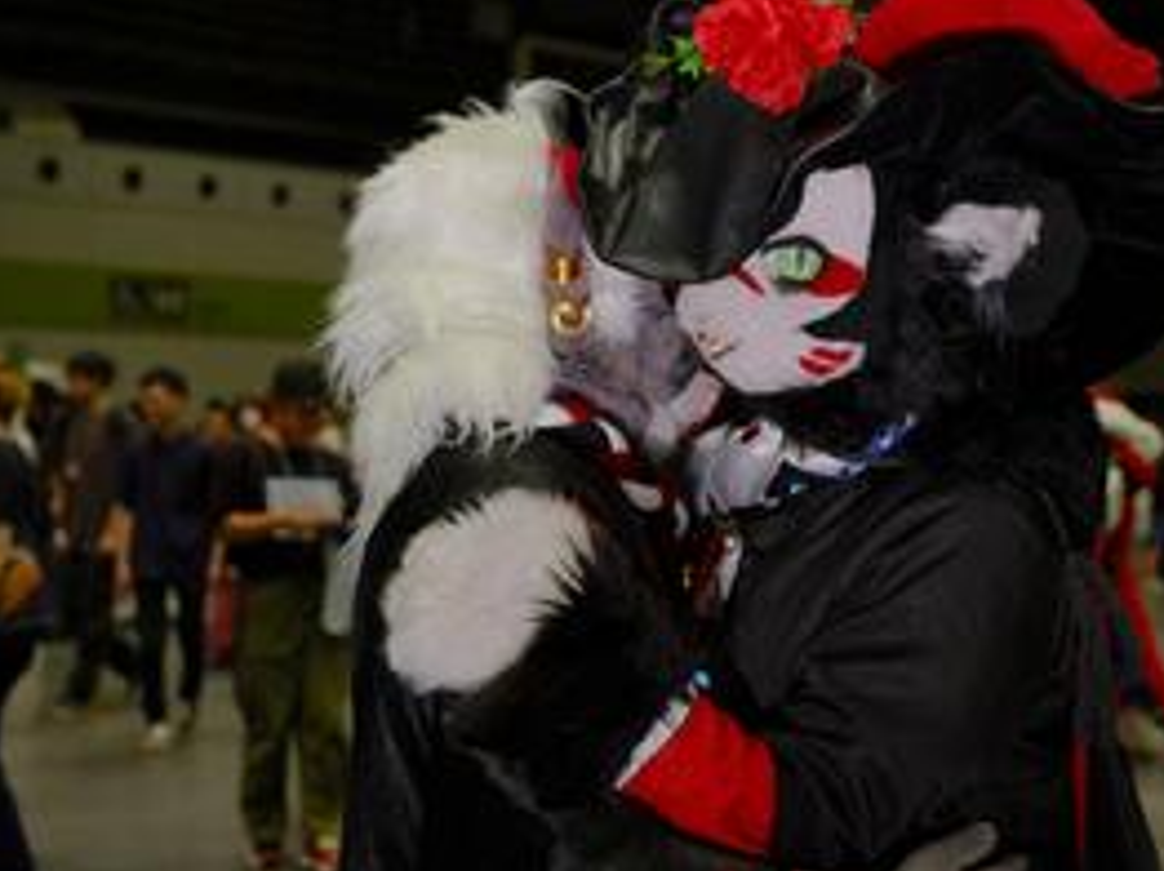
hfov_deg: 29.4
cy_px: 382
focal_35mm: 66
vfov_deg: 22.2
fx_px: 2217
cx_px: 675
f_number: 4
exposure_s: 1/60
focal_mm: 60.7
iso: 1000
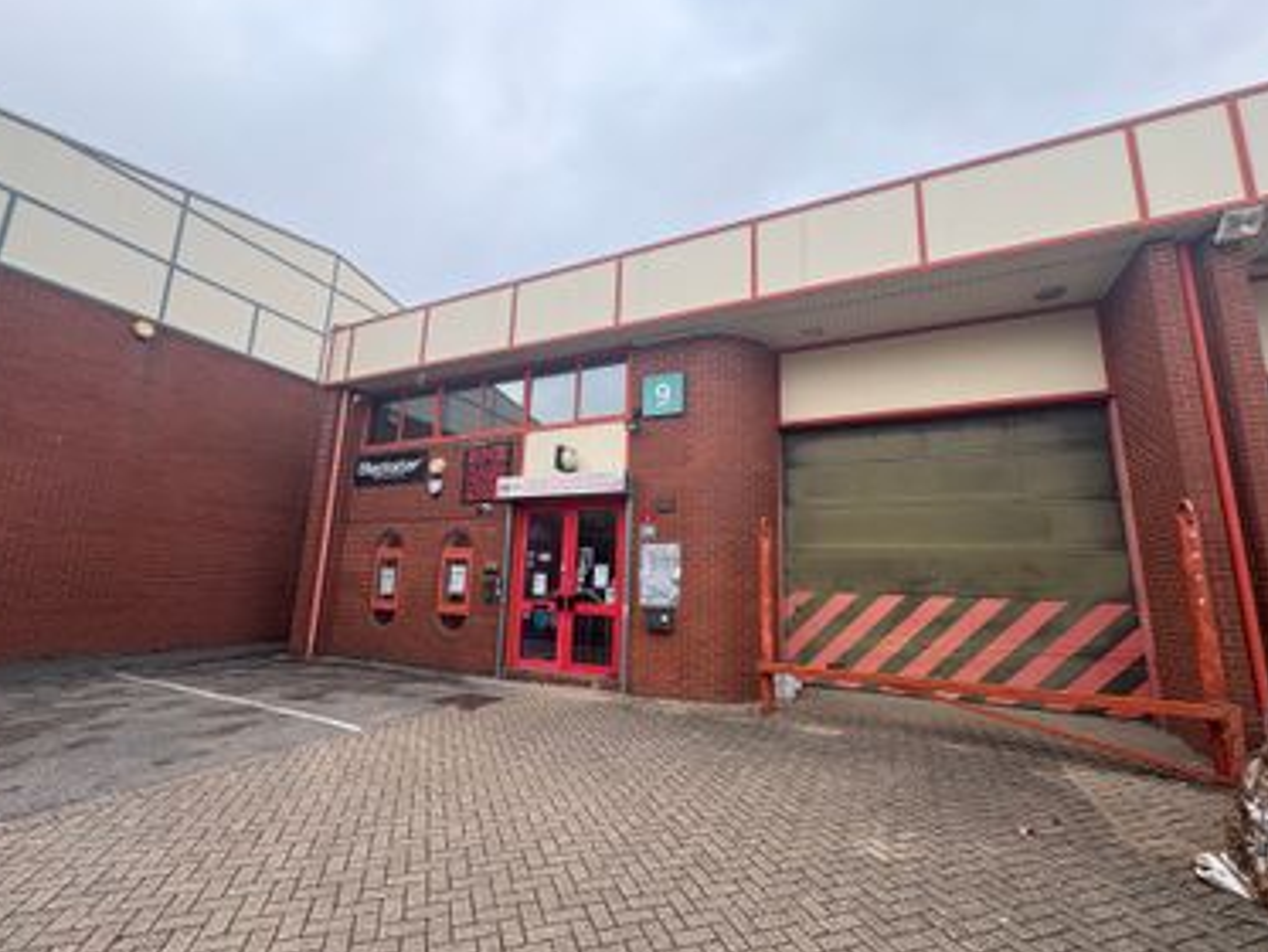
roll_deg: -1.6
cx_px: 632
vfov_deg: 81.8
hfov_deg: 98.2
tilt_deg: +11.1
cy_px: 483
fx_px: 550
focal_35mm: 15
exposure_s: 1/537
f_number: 2.2
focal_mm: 2.22
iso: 50
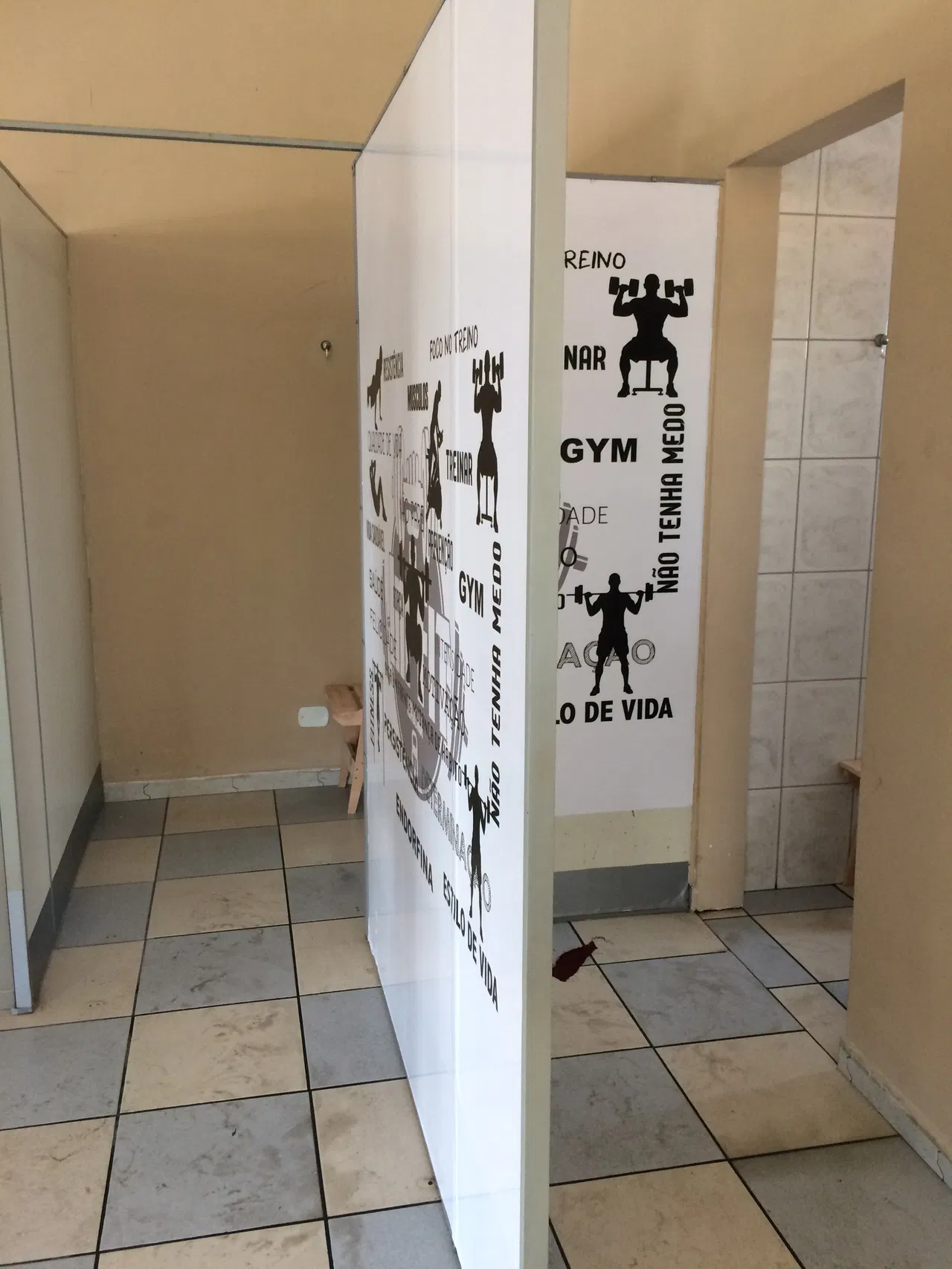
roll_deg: +0.8
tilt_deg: -12.0
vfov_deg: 61.7
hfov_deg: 48.2
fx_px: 1064
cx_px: 476
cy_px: 634
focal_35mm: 29
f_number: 2.2
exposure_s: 1/30
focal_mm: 4.15
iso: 100
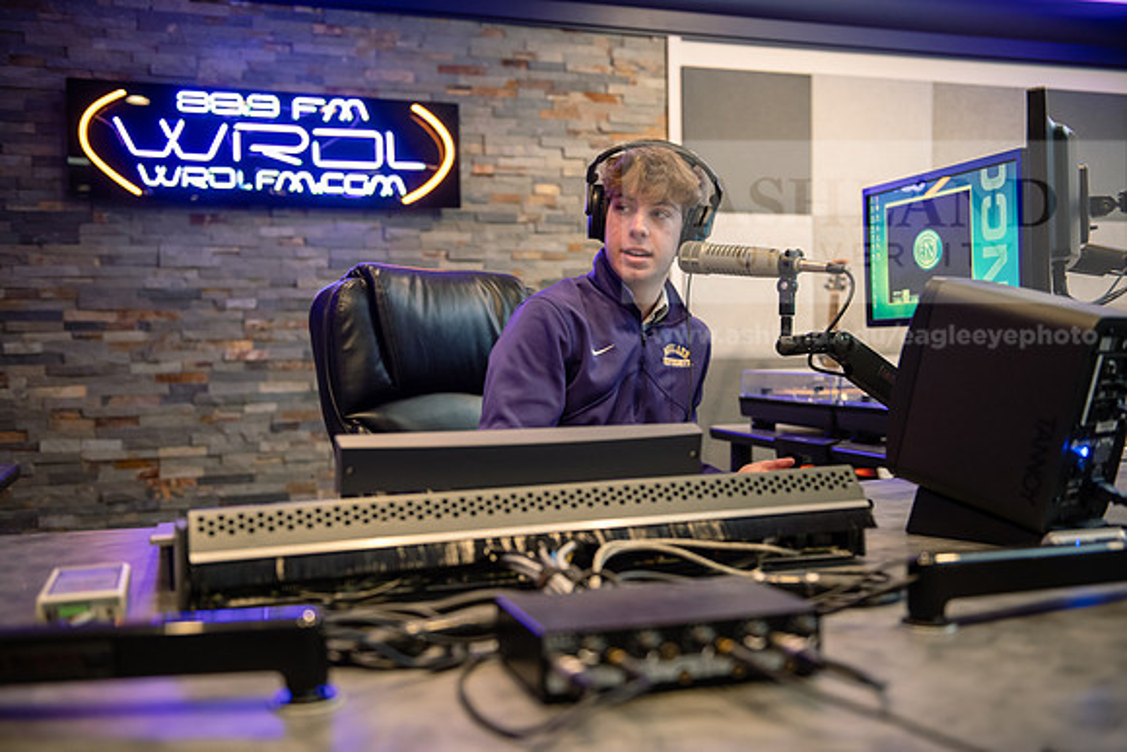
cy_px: 376
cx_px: 564
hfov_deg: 53.1
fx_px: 1127
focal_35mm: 36
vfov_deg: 36.9
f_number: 2.8
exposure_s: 1/60
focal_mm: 36
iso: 1000
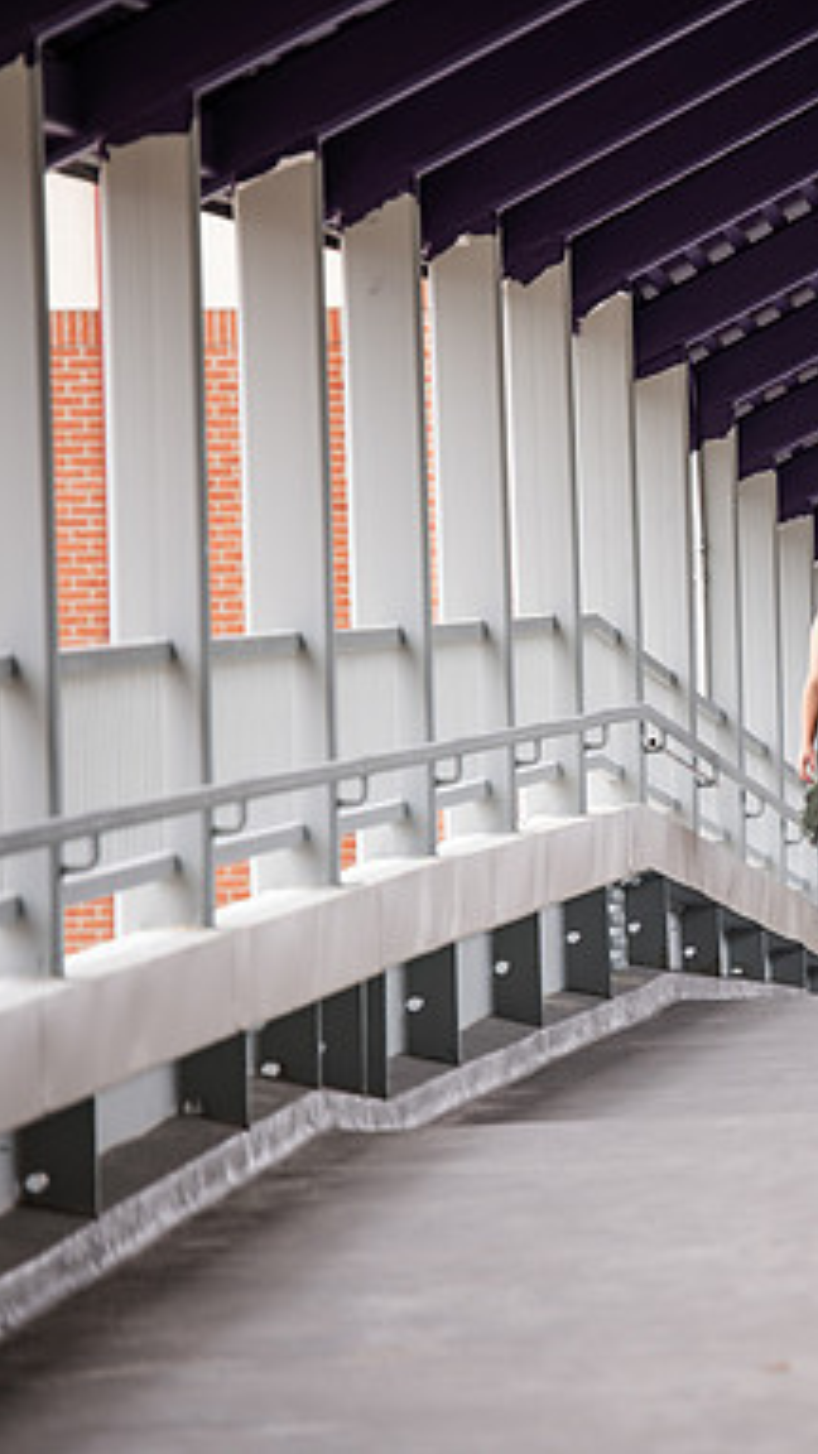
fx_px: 10681
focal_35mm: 277
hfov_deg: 4.4
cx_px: 996
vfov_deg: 7.8
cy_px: 725
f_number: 4
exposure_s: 1/200
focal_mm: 175
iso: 250
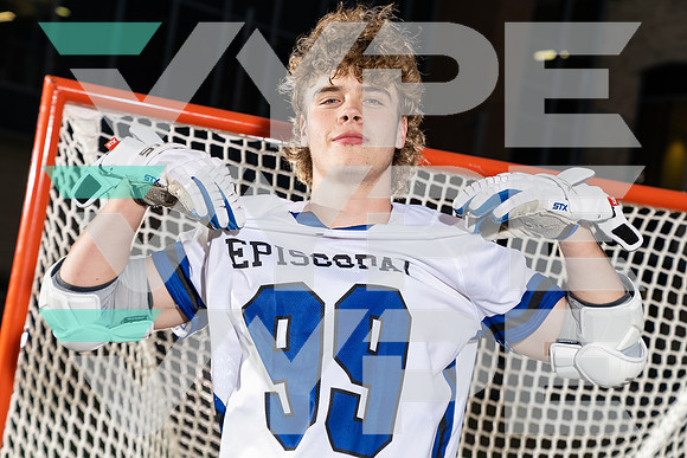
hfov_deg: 29.6
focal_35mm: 68
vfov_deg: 20.0
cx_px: 344
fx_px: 1298
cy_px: 229
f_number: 4.5
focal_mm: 68
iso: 200
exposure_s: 1/250
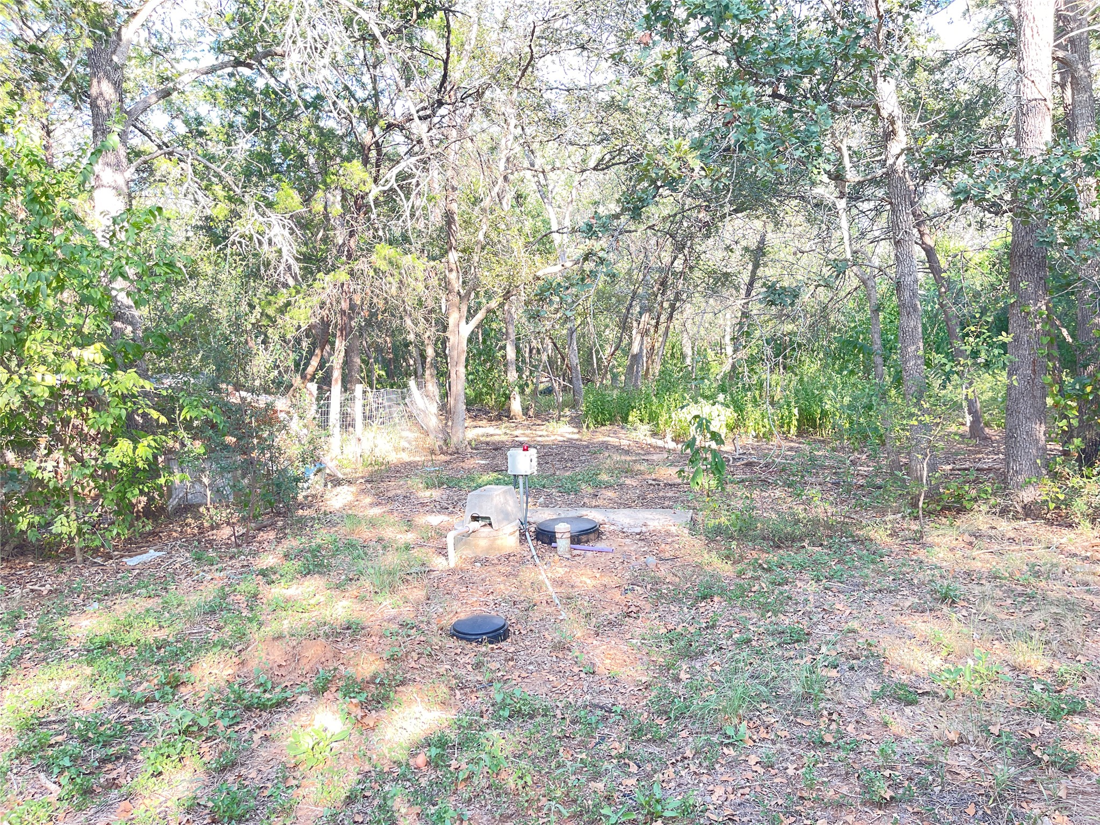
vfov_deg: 54.9
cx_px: 550
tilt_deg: -7.5
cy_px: 412
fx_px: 794
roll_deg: +2.1
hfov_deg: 69.4
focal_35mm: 25
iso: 80
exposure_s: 1/121
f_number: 1.6
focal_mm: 5.1
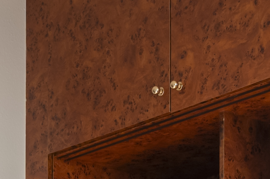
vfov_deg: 7.8
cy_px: 435
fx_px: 1222
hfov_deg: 12.6
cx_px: 59
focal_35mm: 163
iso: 100
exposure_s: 1/20
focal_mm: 24
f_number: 8
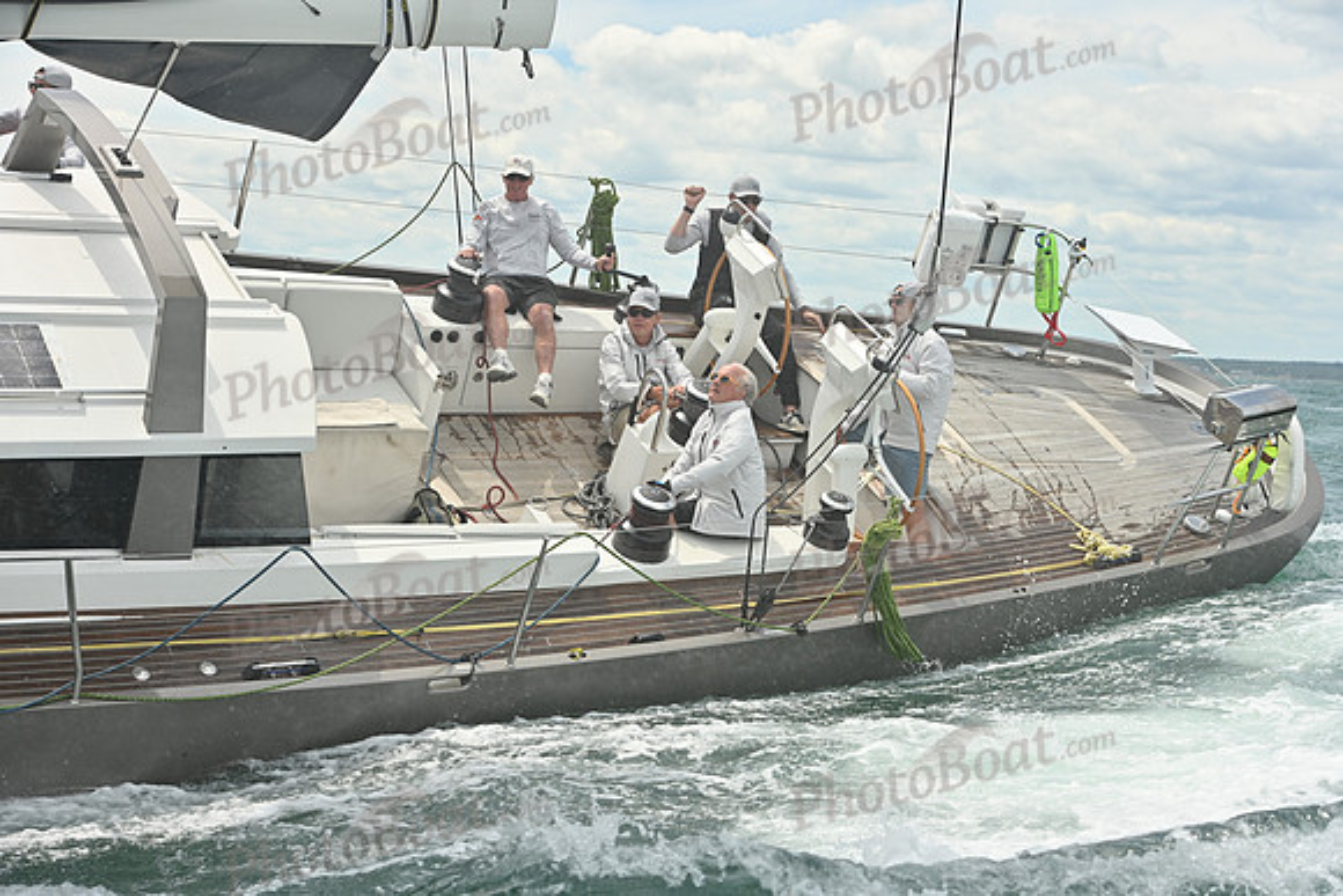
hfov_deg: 28.8
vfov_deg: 19.5
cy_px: 448
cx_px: 672
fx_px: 2612
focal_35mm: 70
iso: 250
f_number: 8
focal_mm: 70
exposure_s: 1/1250
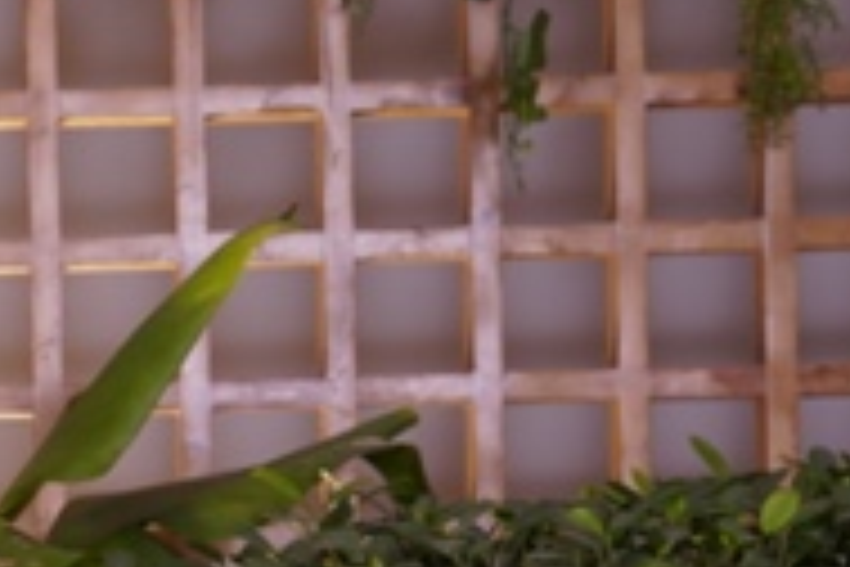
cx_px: -126
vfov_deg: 11.2
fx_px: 2857
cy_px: 646
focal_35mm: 121
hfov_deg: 16.3
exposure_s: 1/125
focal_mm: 34
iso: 400
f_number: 4.5
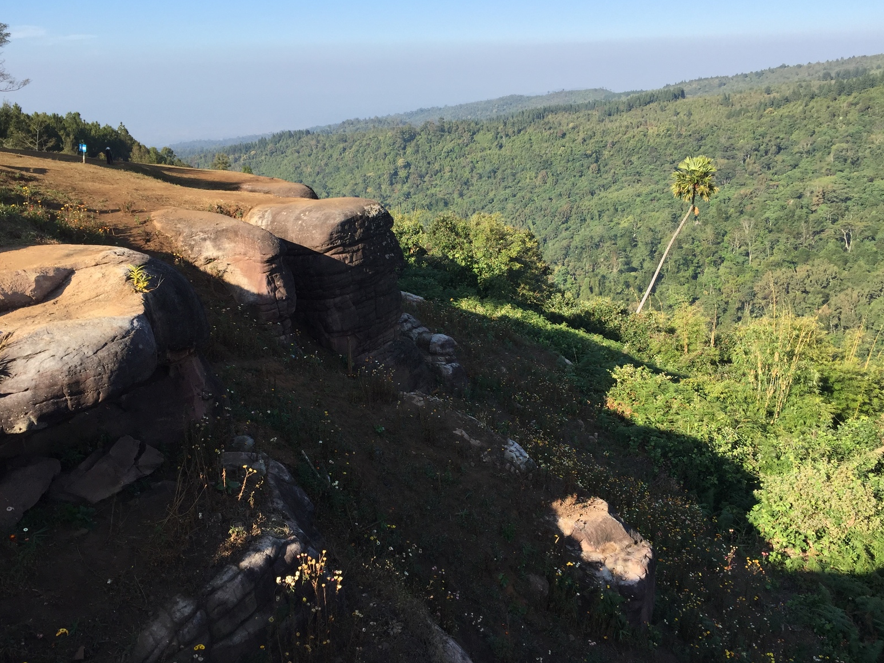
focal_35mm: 30
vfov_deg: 46.8
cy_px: 322
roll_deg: +0.3
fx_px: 766
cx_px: 445
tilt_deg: -17.1
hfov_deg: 60.0
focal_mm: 4.15
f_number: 2.2
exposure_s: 1/1041
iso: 32
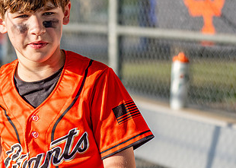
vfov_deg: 7.7
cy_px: 60
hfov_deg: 10.8
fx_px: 1246
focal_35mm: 186
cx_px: 42
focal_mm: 75
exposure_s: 1/4000
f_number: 2.8
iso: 400
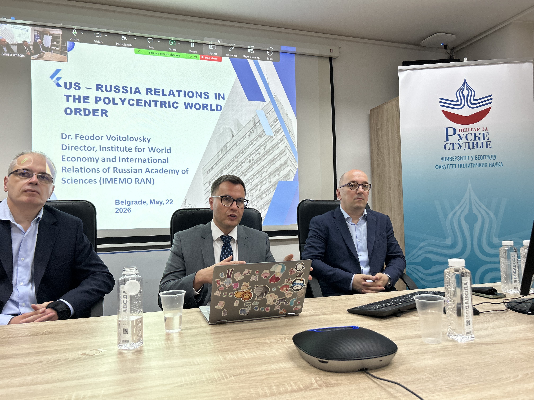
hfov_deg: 67.3
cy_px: 200
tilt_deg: +2.2
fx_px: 401
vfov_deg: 53.1
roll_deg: +1.8
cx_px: 267
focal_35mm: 26
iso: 50
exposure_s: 1/100
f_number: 1.5
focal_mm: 5.7
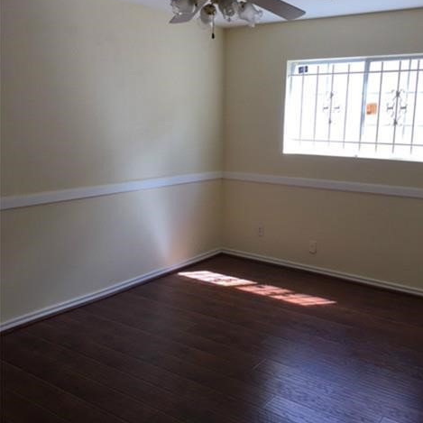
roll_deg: -3.3
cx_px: 216
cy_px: 207
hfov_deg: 47.2
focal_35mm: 35
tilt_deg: -8.7
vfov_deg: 47.2
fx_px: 484
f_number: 2.2
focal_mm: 4.15
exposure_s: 1/120
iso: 40
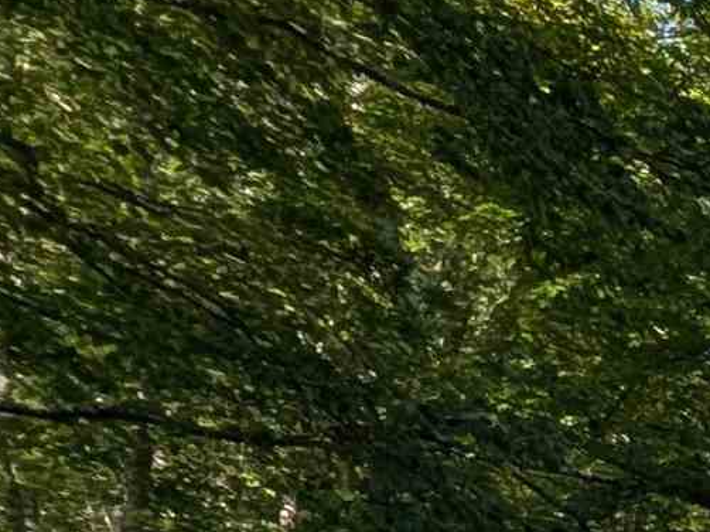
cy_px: 1033
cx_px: 2049
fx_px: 2009
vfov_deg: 13.2
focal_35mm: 98
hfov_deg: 11.9
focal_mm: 2.22
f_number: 2.2
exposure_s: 1/843
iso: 42
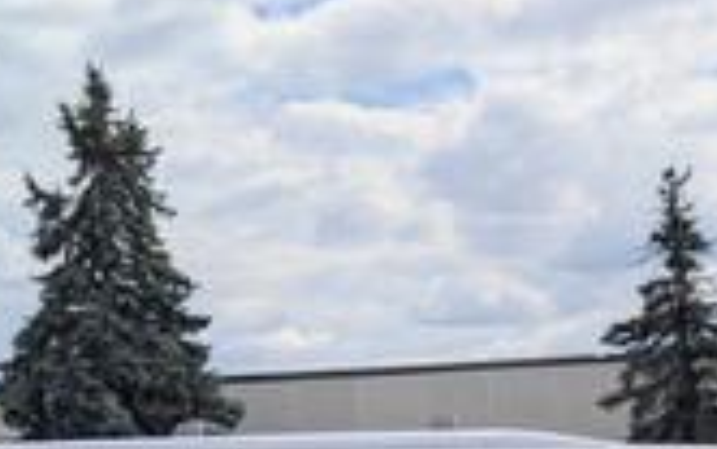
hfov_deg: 26.5
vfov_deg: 15.4
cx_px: 536
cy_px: 712
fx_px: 1506
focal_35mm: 77
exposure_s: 1/1912
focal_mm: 6.9
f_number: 1.68
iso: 22
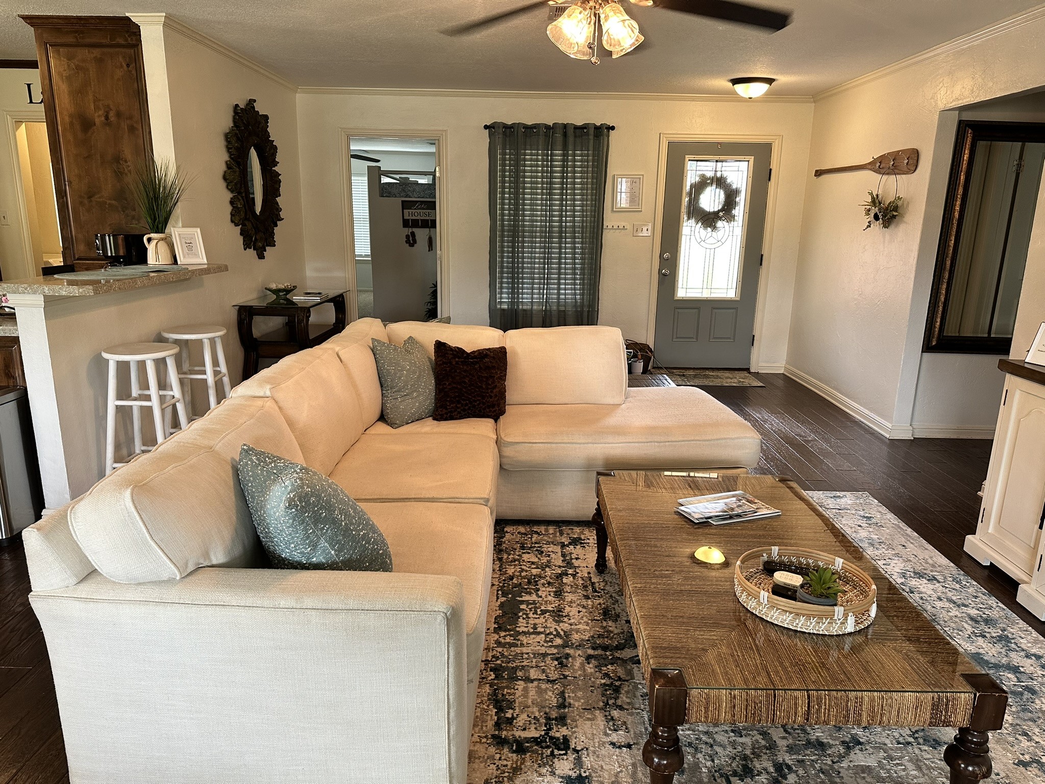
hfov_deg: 71.6
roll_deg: -1.4
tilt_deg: -14.7
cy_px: 392
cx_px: 522
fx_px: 725
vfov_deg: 56.8
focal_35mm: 24
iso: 160
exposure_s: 1/60
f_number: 1.78
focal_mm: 6.86
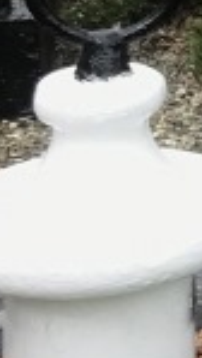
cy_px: -300
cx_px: 916
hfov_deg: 5.0
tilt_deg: -8.1
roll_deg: -1.4
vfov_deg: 9.7
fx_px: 1987
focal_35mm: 209
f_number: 1.8
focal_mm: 3.99
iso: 20
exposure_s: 1/165
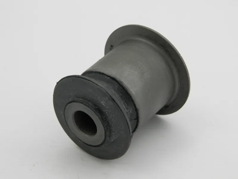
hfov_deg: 23.8
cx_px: 119
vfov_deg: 18.0
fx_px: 564
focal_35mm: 82
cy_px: 90
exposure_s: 1/125
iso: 200
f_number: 4.2
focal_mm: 14.6
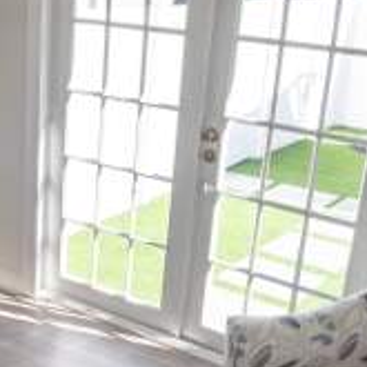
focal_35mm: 67
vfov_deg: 25.7
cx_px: 33
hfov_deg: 24.9
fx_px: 804
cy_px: 209
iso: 200
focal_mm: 12
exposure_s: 1/320
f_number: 5
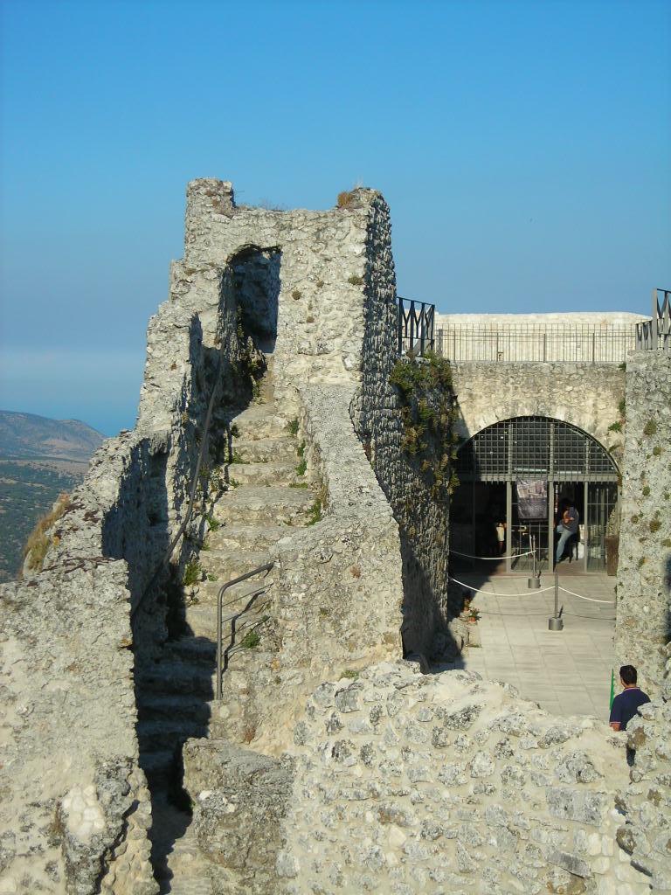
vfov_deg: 25.3
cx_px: 336
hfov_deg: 19.1
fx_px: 1990
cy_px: 448
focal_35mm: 77
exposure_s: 1/123
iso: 50
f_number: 8.4
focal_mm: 12.7
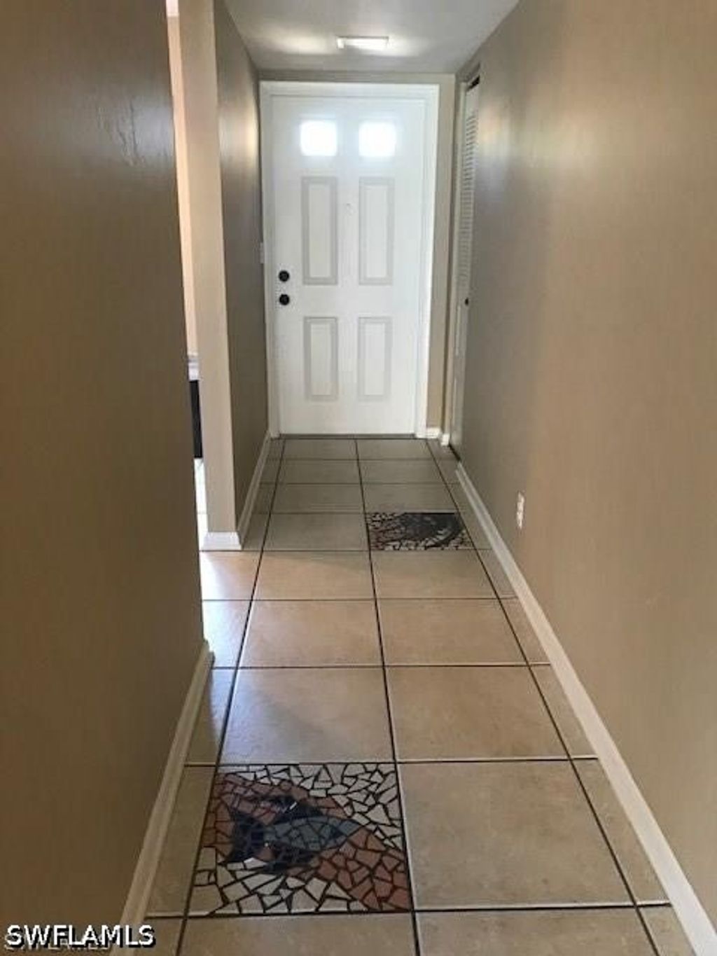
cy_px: 478
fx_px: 773
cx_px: 358
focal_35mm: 28
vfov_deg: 63.4
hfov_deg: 49.8
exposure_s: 1/15
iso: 80
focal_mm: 3.99
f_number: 1.8
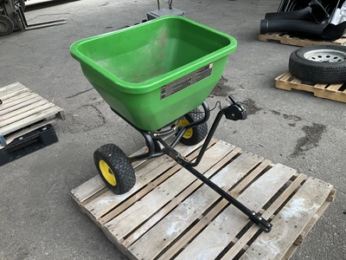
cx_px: 173
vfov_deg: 48.2
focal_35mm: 29
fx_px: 290
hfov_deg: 61.7
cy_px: 130
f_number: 1.8
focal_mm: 3
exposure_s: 1/365
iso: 25
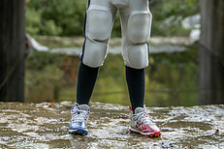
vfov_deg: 7.7
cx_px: 110
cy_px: -30
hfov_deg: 11.7
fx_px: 1095
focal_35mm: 176
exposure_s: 1/320
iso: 160
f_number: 2.8
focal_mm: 70
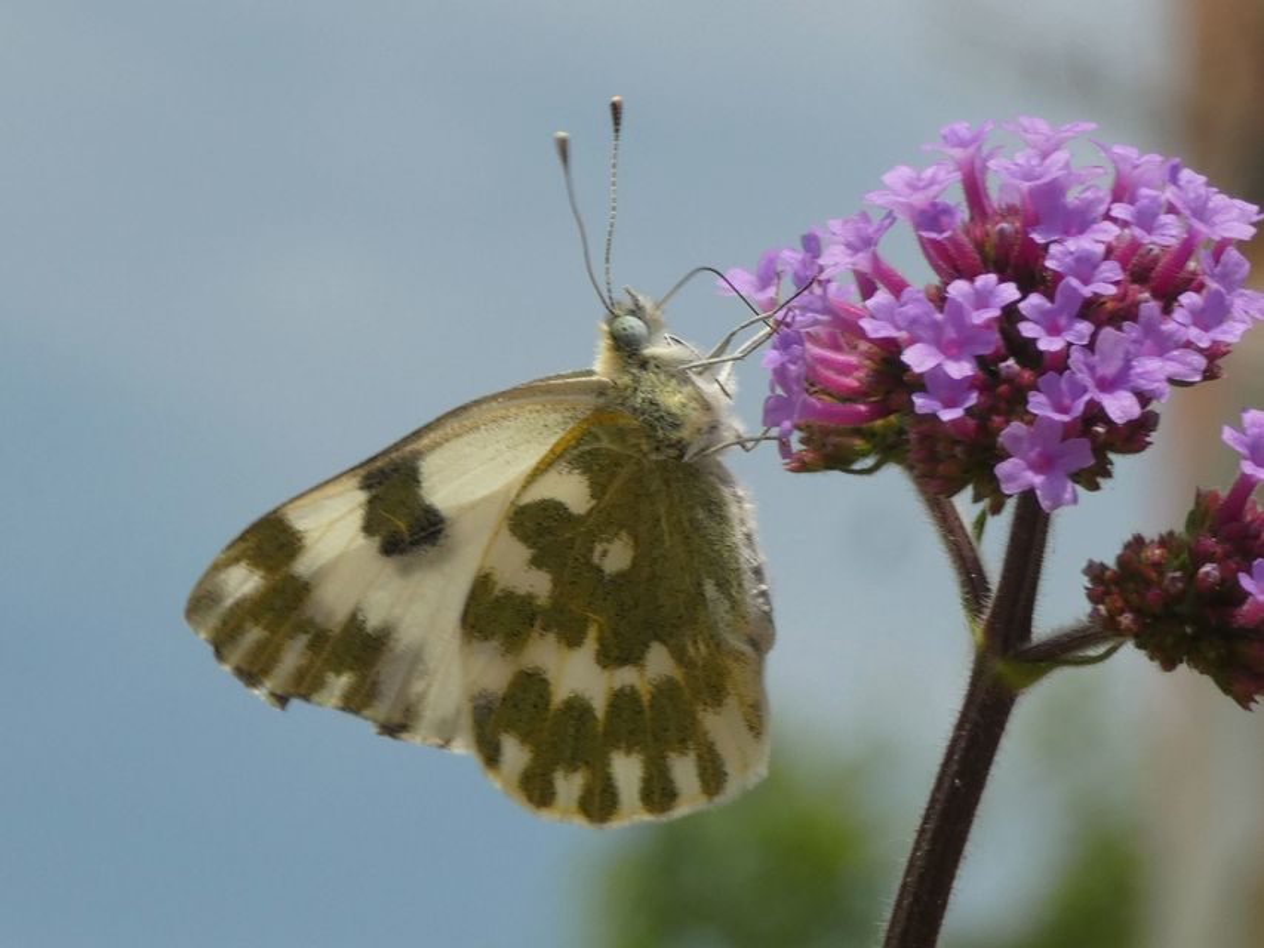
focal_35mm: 132
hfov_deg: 14.9
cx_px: 632
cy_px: 474
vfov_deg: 11.2
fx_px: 4821
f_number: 5.2
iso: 80
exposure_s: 1/250
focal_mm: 23.7
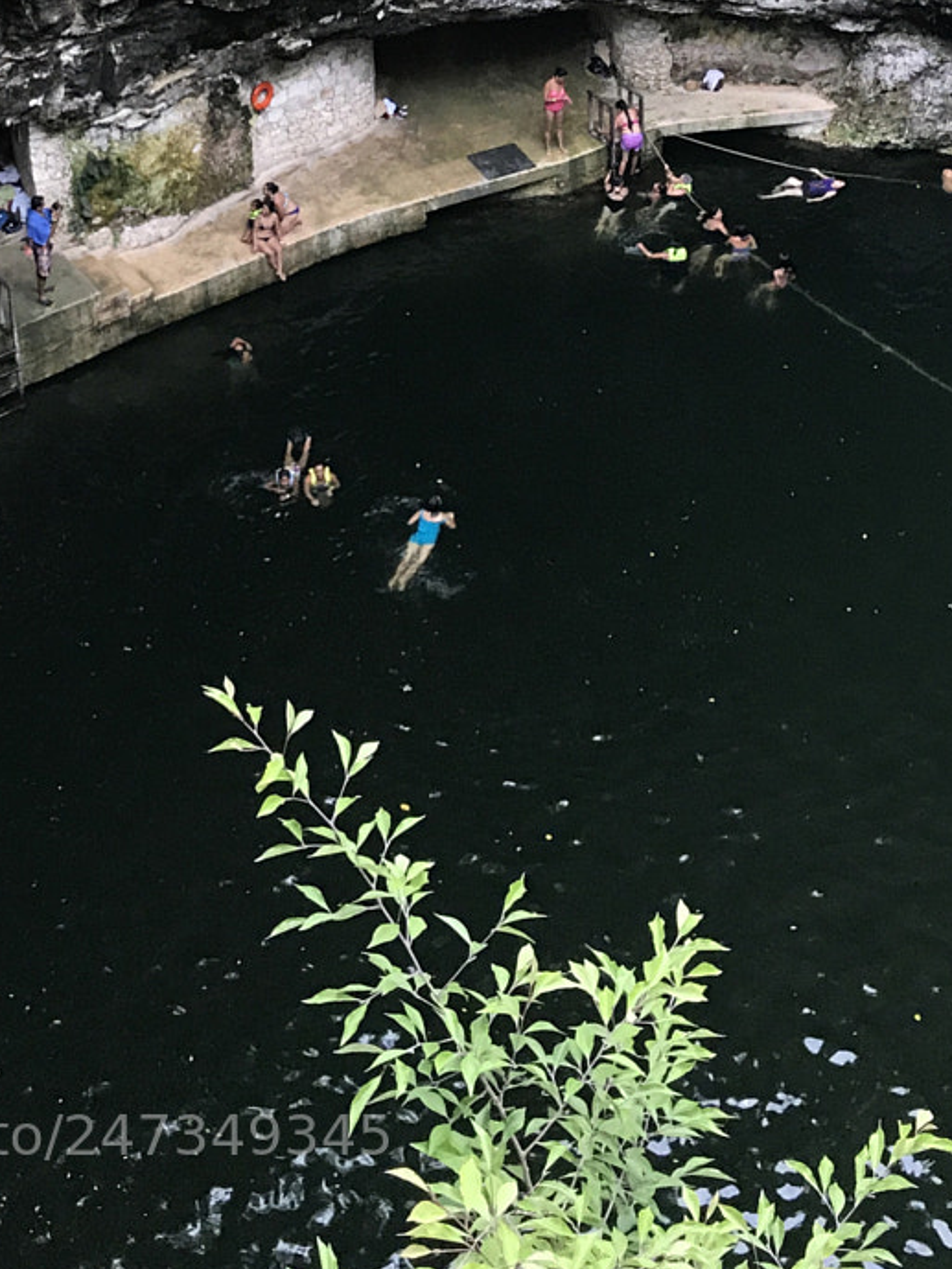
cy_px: -193
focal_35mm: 65
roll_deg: +2.5
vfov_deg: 26.9
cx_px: 532
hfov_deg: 22.6
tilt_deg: -21.9
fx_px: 2383
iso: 25
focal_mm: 3.99
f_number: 1.8
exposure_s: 1/30
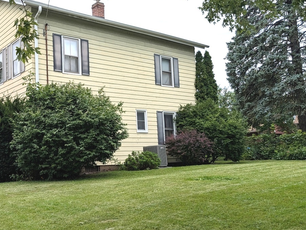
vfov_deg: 37.7
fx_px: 336
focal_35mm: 38
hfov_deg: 47.1
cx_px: 75
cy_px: 129
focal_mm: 6.9
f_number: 1.68
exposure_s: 1/951
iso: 19
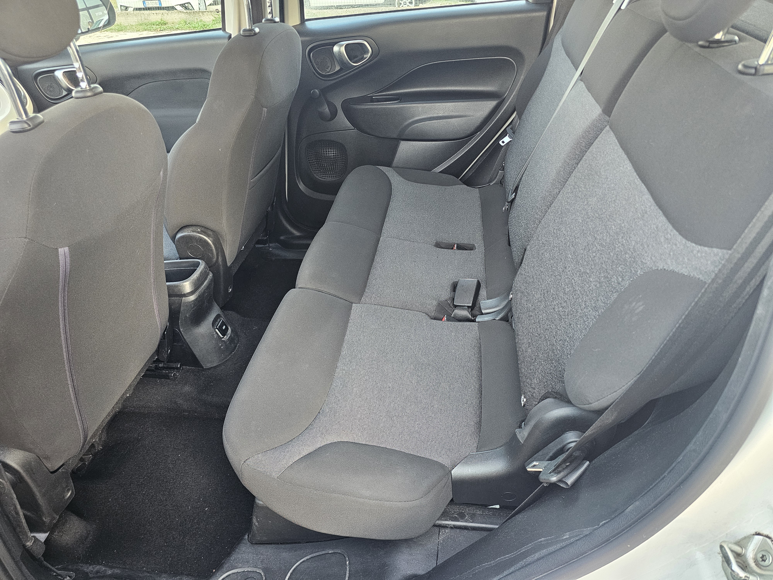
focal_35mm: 23
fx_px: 514
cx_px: 386
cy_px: 290
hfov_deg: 73.9
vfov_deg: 58.9
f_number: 1.7
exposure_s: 1/100
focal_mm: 6.3
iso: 320
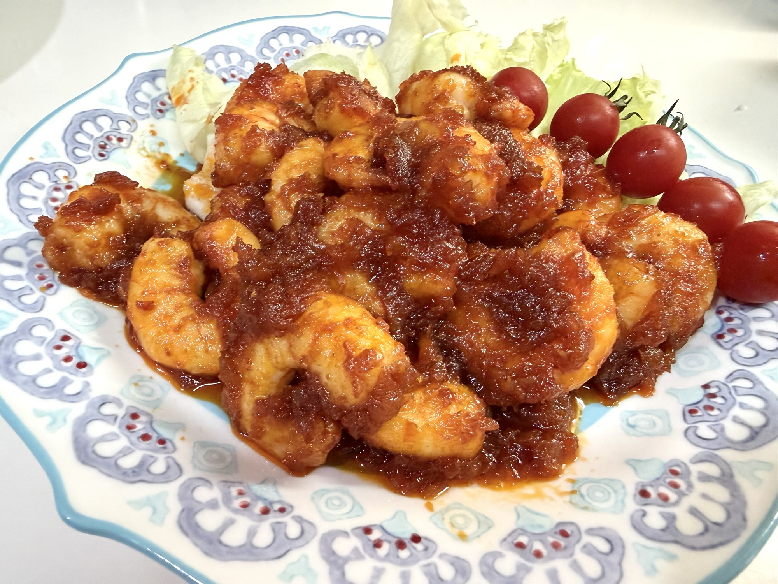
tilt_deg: -48.6
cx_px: 389
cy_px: 292
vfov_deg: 56.8
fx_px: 539
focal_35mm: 24
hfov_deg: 71.6
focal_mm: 2.22
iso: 400
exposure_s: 1/50
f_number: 2.2
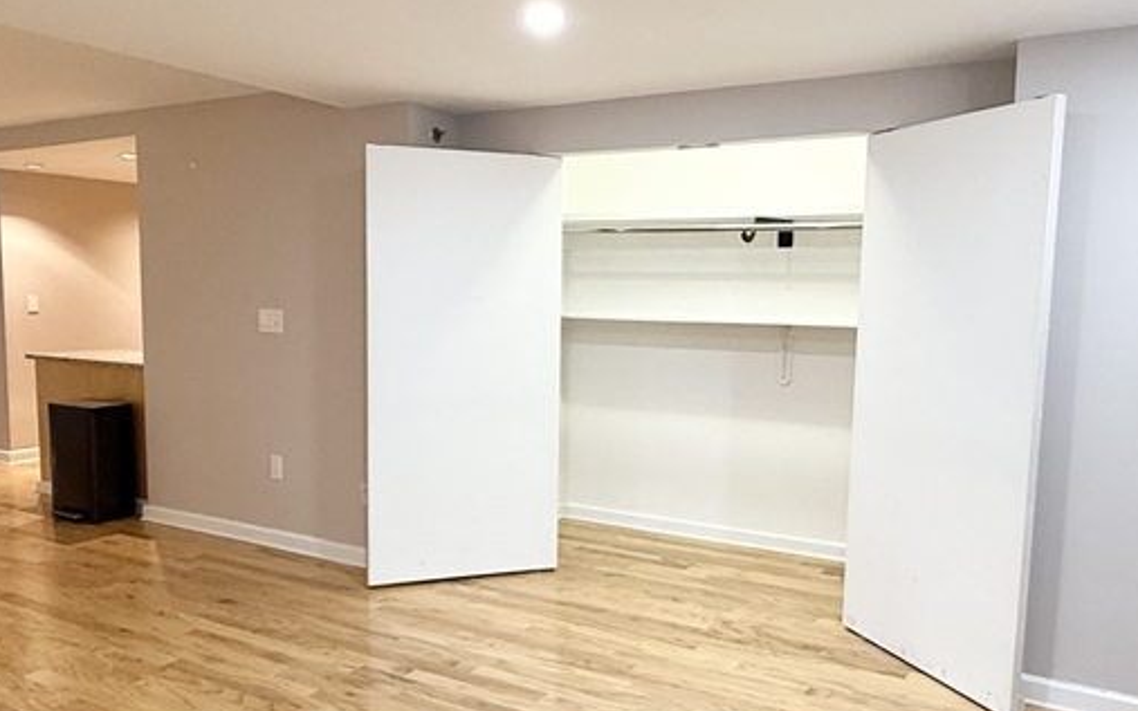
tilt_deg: -5.4
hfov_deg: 62.9
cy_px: 386
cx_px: 597
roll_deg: -0.9
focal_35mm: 30
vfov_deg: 41.8
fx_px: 931
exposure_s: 1/60
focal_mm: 2.22
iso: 200
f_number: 2.2
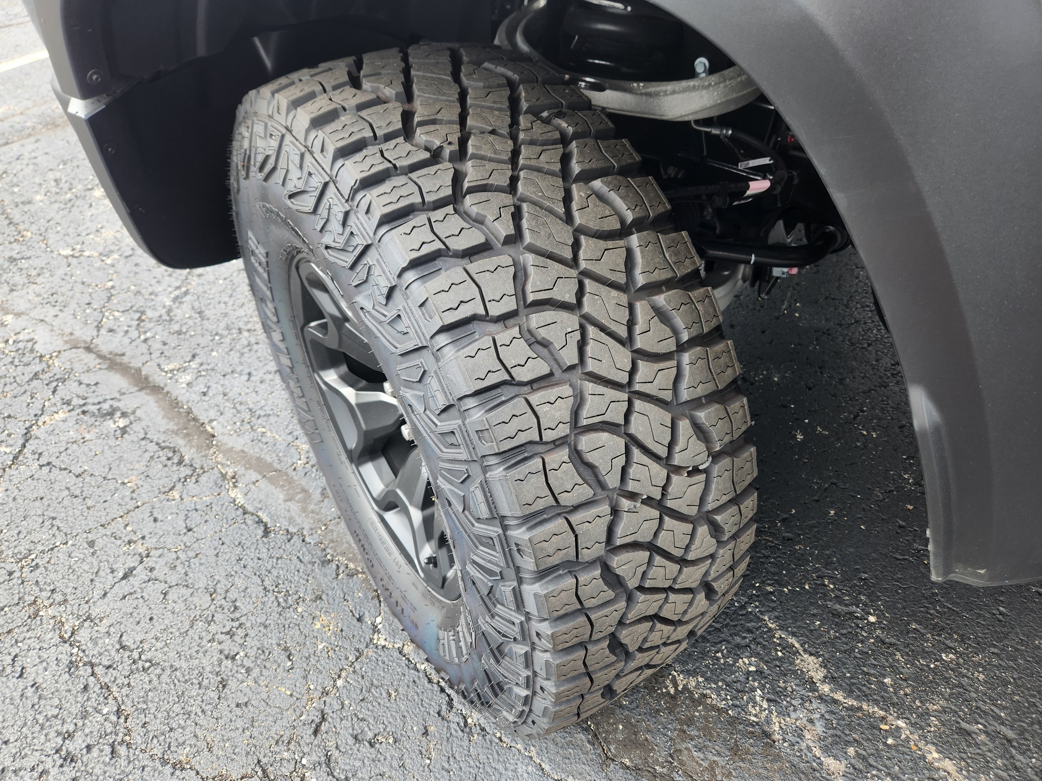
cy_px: 390
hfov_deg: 73.9
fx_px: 692
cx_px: 521
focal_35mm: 23
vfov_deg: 58.9
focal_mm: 5.4
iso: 32
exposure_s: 1/180
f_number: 1.8
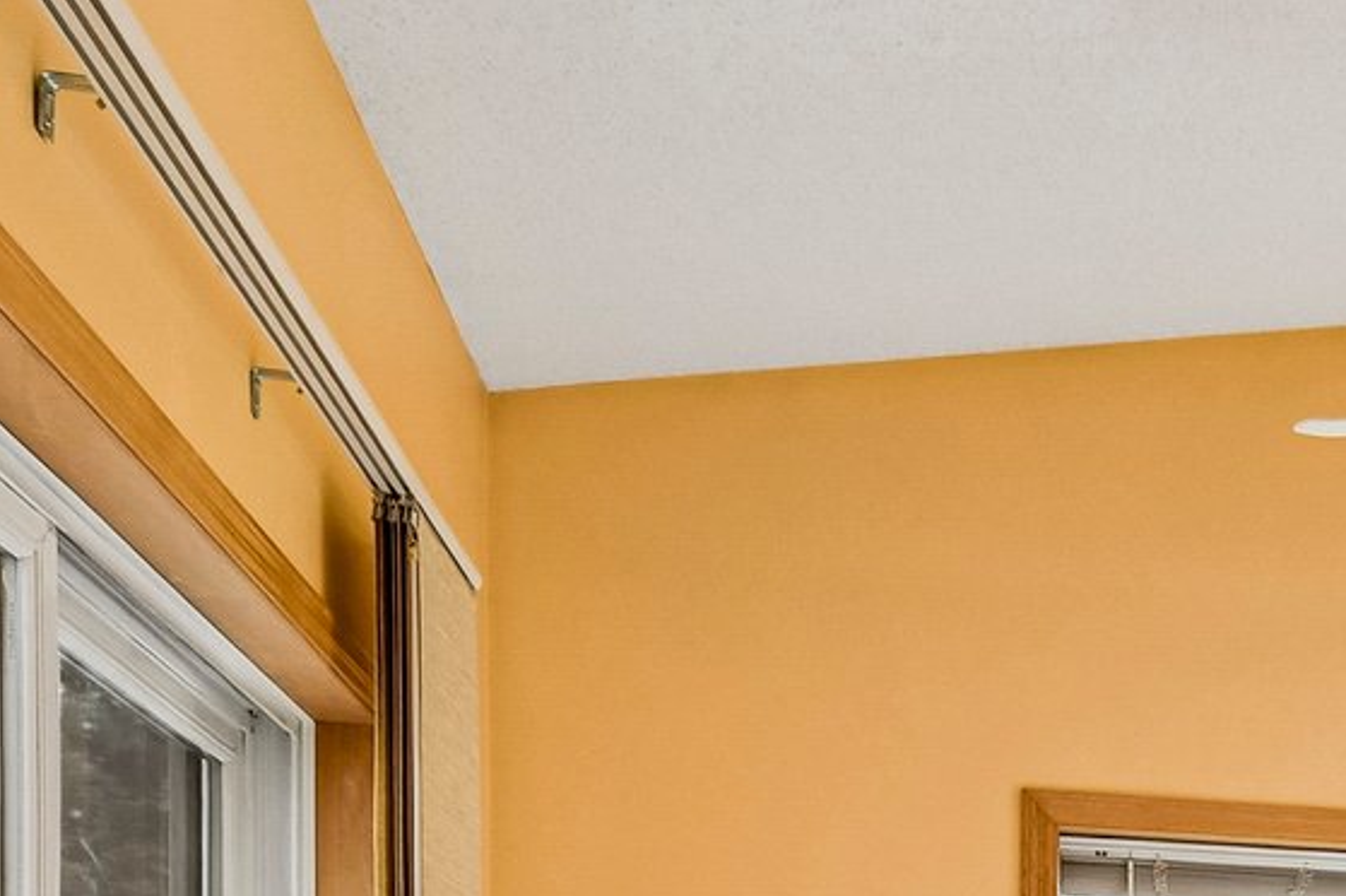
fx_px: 2055
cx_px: 1577
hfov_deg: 31.1
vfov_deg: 21.8
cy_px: 1215
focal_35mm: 55
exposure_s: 1/500
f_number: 6.3
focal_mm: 10
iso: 400
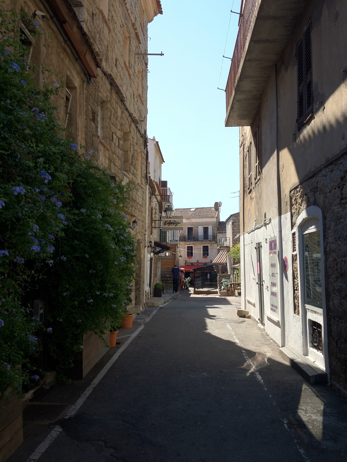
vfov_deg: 51.4
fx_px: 481
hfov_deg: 39.7
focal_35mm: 36
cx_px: 178
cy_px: 229
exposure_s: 1/951
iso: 64
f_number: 2.4
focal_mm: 4.28
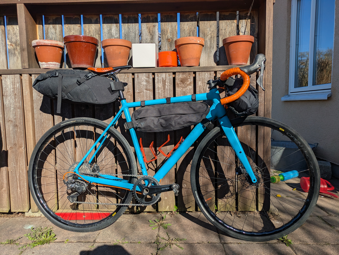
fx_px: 245
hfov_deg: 69.4
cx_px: 170
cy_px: 128
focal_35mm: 25
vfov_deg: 54.9
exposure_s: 1/2732
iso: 45
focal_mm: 5.43
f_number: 1.89
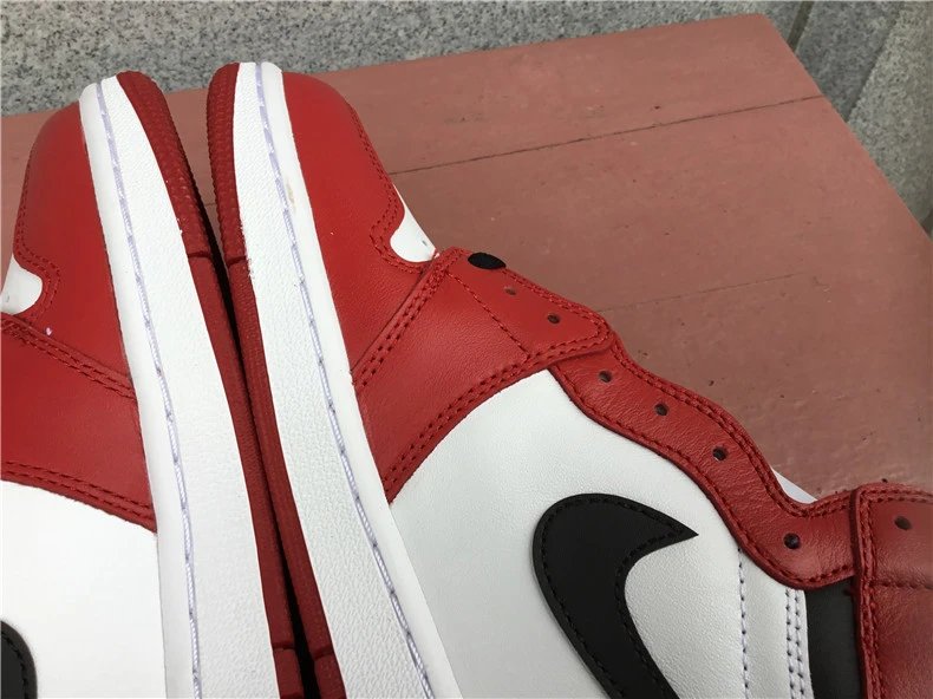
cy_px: 350
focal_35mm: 31
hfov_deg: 58.4
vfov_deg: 45.4
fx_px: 835
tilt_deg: -55.3
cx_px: 466
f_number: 2.4
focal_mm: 3.3
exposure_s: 1/100
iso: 25
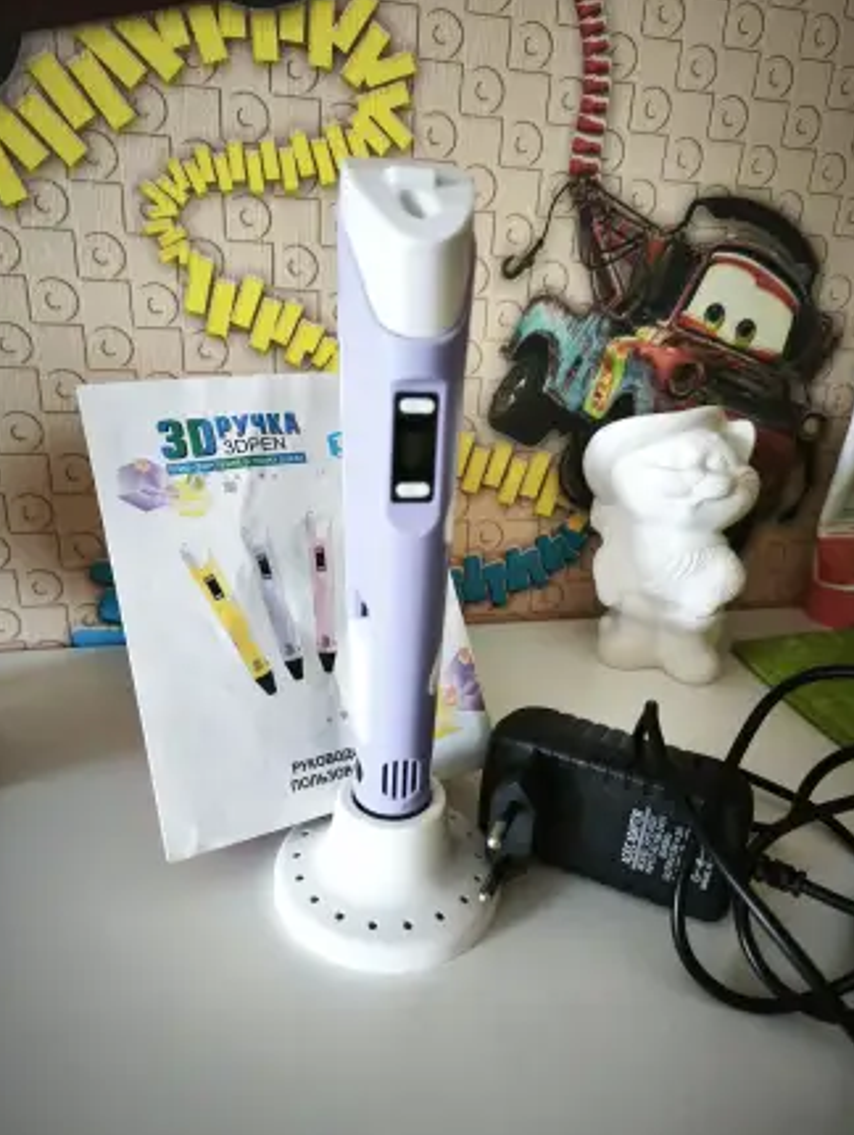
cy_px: 582
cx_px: 424
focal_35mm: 24
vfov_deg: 71.5
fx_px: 788
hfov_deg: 56.9
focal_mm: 5.35
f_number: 1.7
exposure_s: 1/33.3
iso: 1250
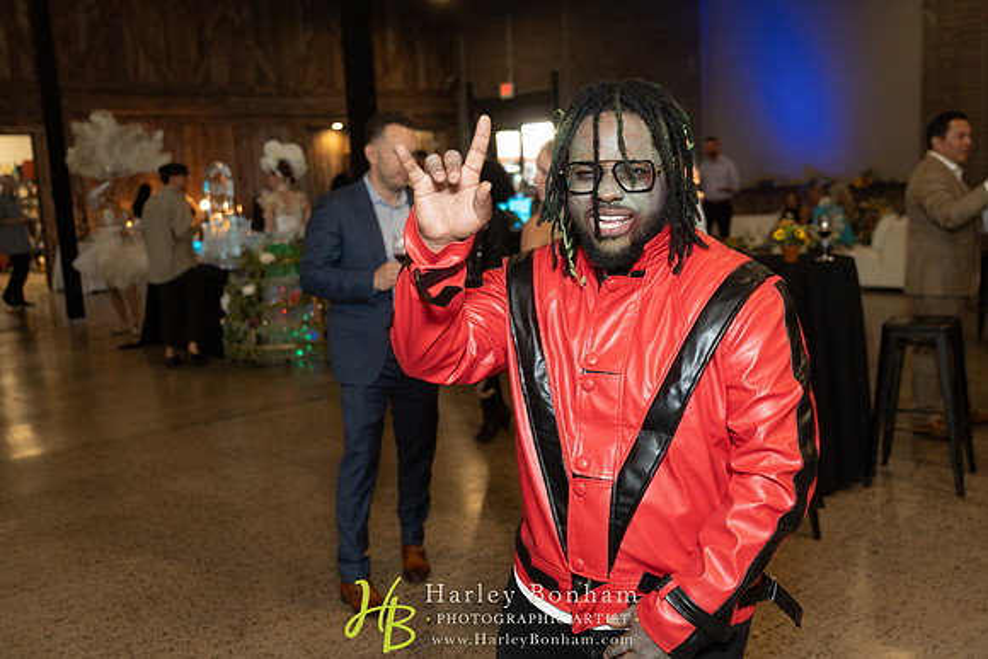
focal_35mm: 37
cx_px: 494
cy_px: 330
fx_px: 1016
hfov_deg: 51.9
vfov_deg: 36.0
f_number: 4
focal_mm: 37
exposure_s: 1/100
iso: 1600
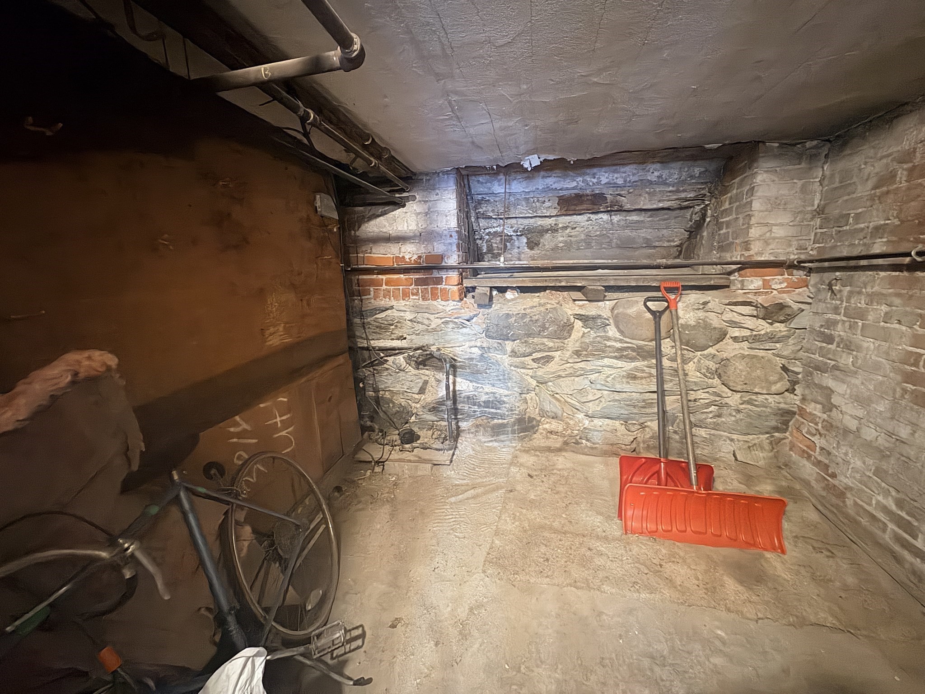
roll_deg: +2.2
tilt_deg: -10.9
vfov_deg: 85.7
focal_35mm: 14
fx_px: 374
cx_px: 462
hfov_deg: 102.1
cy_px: 347
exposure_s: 1/12
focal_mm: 2.22
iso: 1000
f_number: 2.2
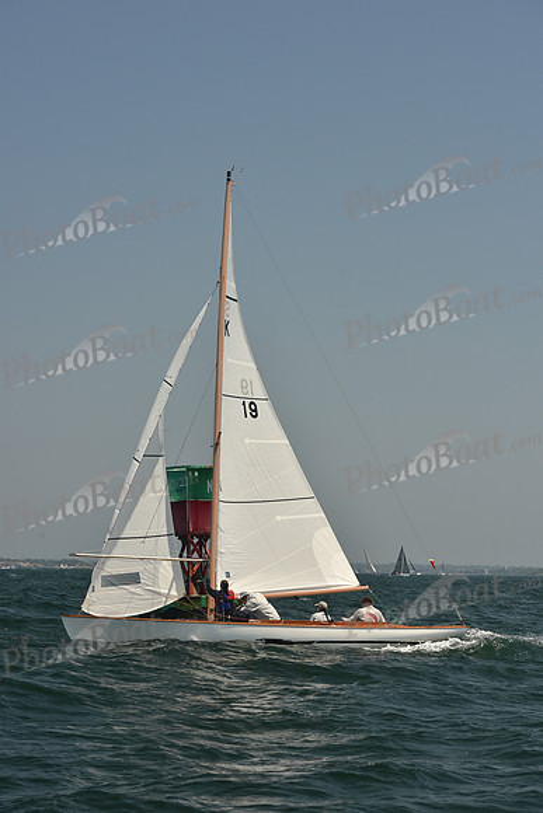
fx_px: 1944
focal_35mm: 86
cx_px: 272
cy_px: 406
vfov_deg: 23.6
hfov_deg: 15.9
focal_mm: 86
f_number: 7.1
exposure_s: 1/640
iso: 250
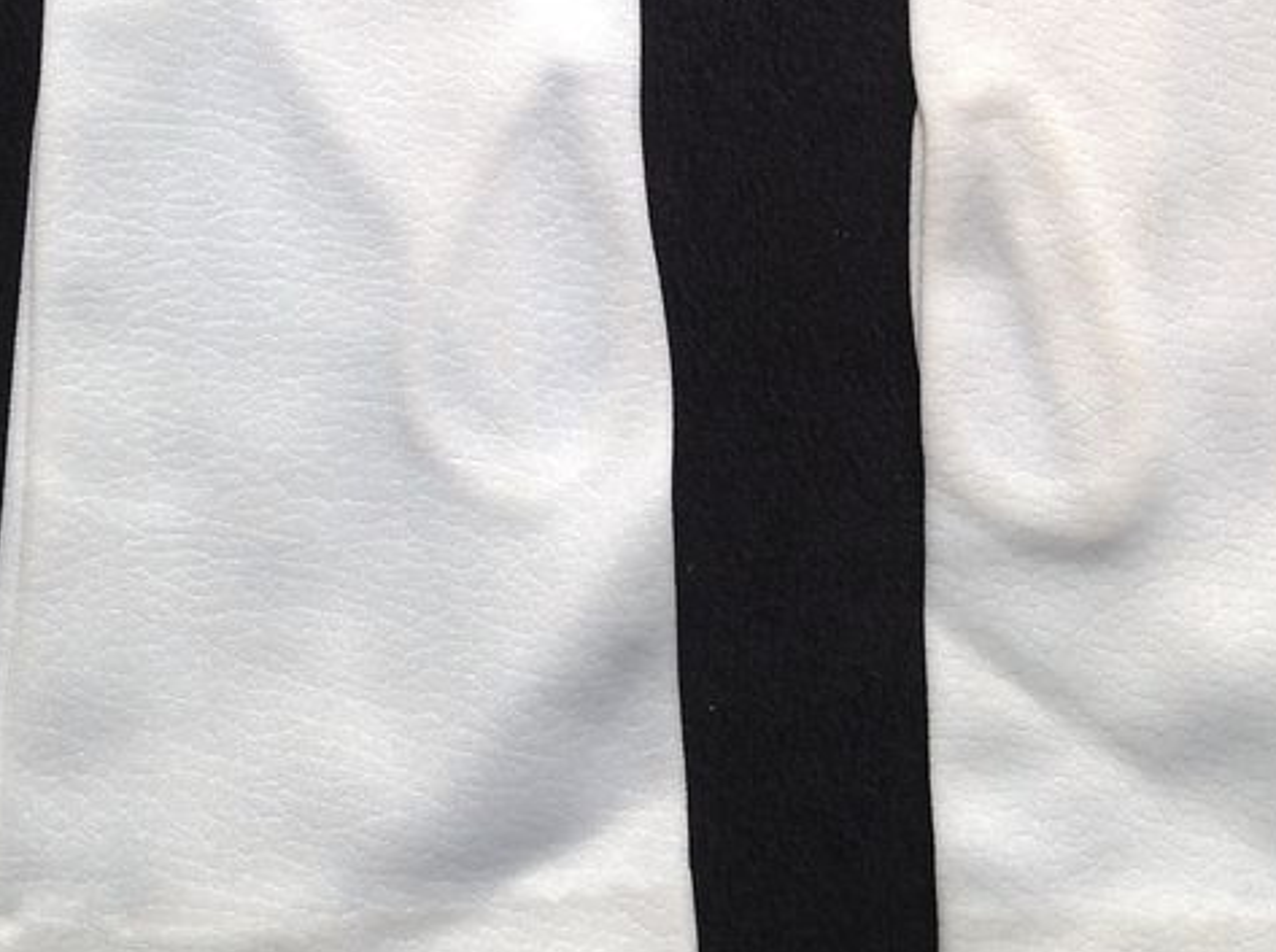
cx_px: 763
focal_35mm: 74
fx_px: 2723
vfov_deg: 19.5
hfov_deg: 26.3
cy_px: 125
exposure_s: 1/120
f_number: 2.4
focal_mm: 4.28
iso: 80
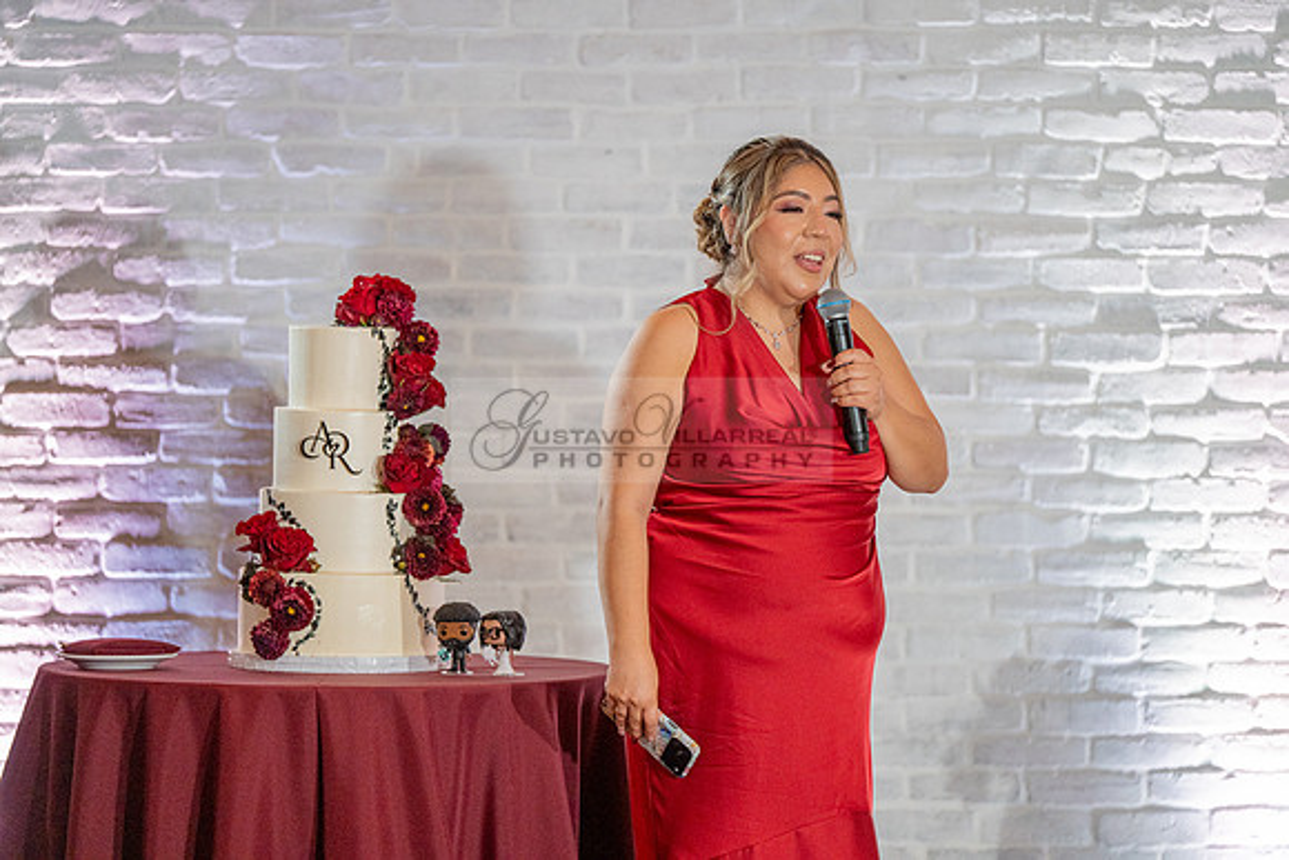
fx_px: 7162
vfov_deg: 6.9
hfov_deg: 10.3
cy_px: 430
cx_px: 644
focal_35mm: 200
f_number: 2.8
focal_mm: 200
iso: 1600
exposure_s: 1/320
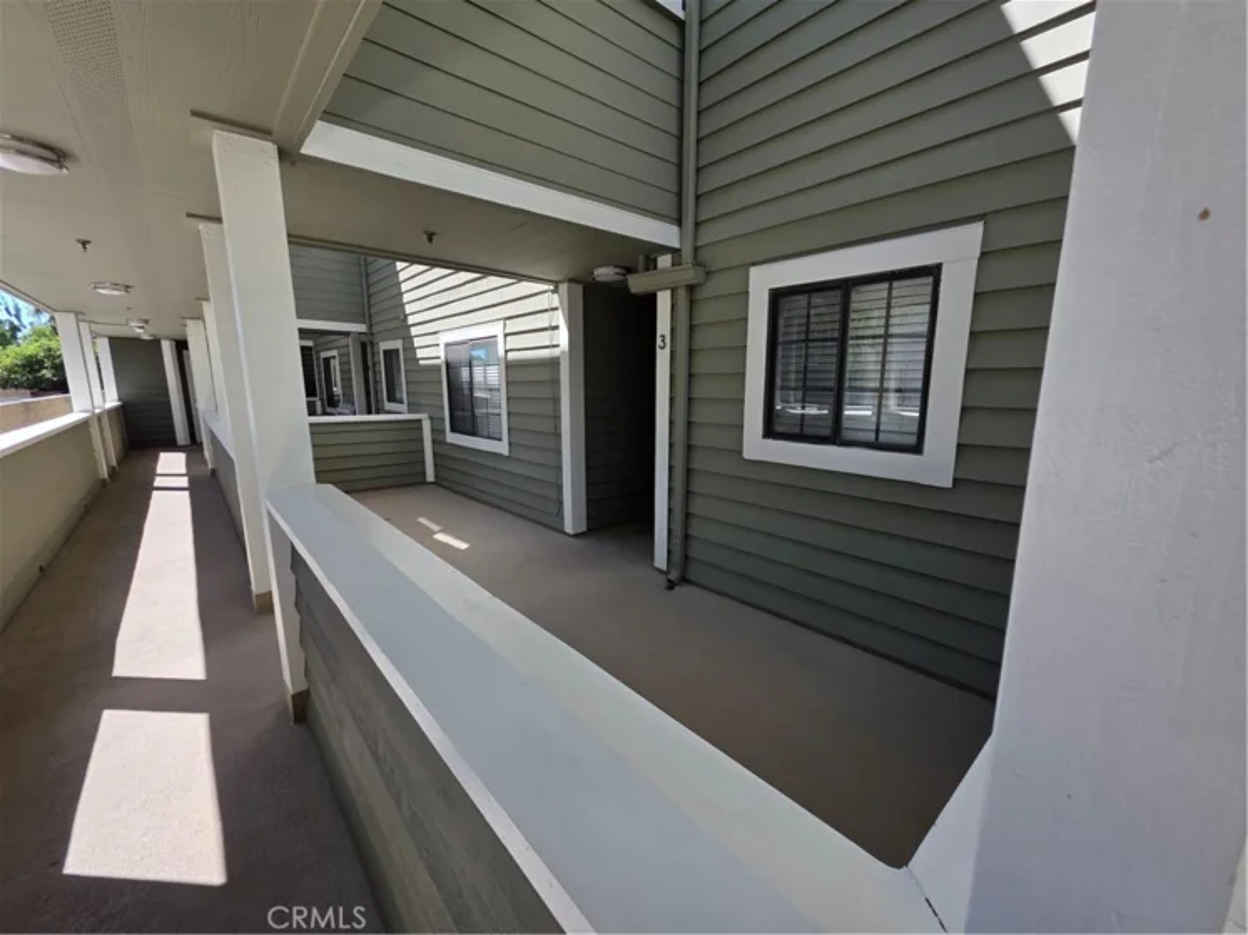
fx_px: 469
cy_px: 468
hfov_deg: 106.2
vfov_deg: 89.9
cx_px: 624
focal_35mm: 13
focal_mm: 2.2
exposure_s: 1/601
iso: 40
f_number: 1.9
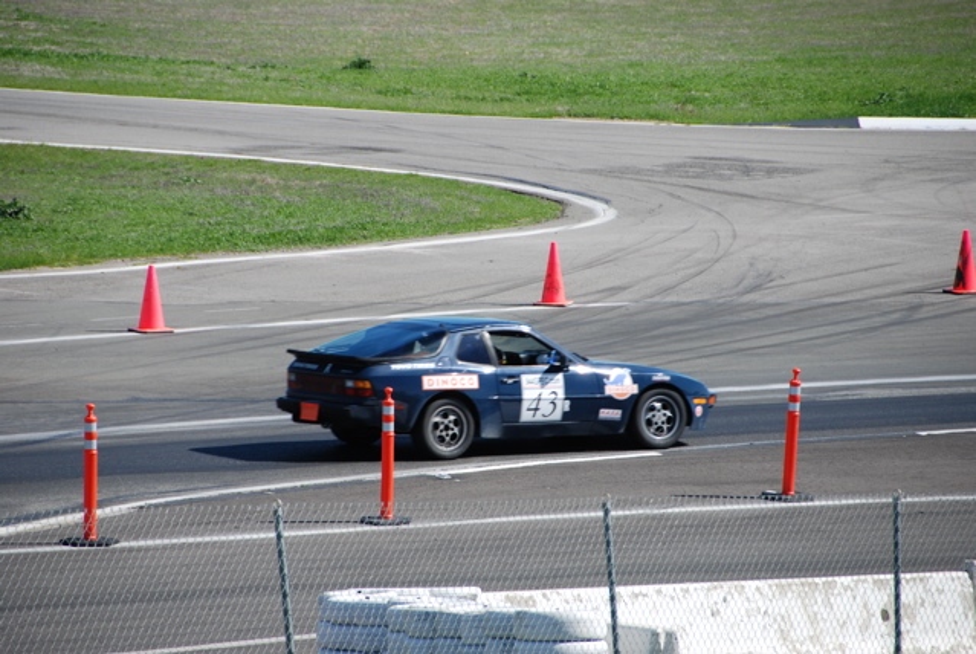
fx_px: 8144
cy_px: 327
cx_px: 488
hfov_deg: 6.9
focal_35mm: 300
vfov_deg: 4.6
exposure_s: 1/800
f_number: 5.6
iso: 200
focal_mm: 200
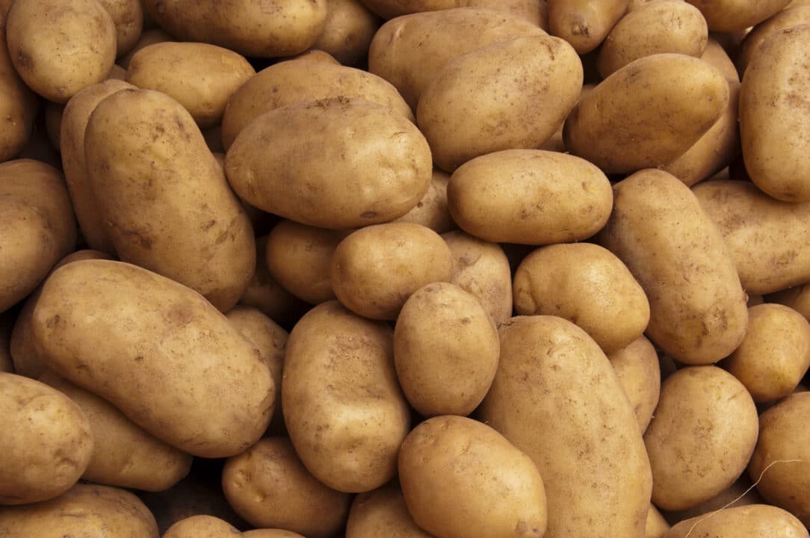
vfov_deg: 21.5
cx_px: 405
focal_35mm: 63
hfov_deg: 31.9
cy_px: 269
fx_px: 1416
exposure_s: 1/160
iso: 250
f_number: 10
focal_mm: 42
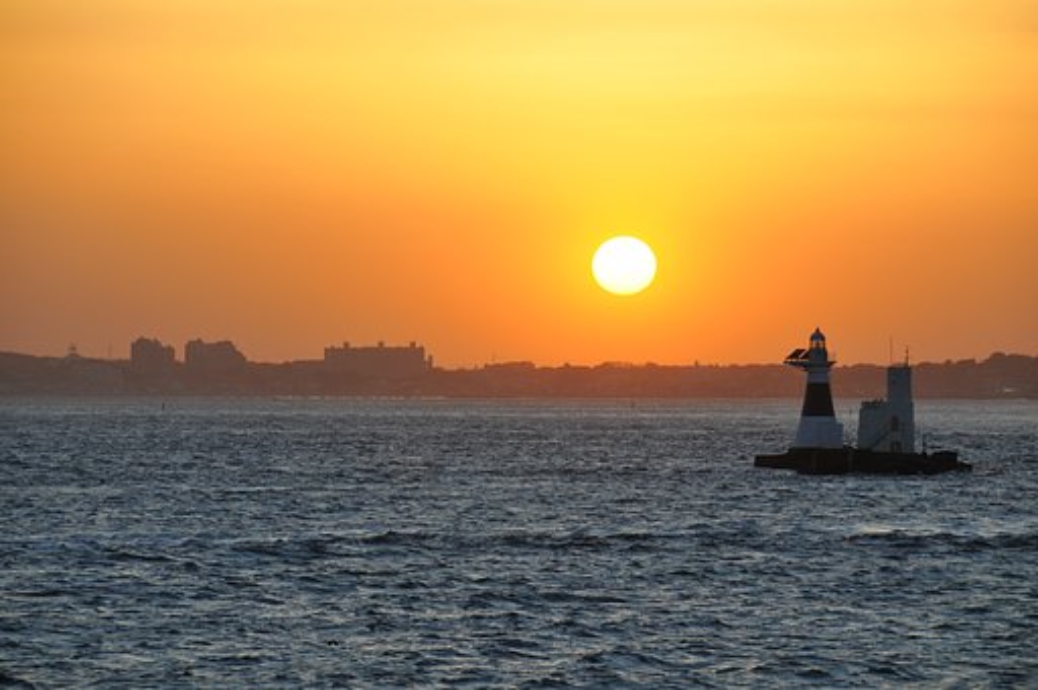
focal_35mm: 225
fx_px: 6479
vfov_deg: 6.1
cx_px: 519
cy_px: 345
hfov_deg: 9.2
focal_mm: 150
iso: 200
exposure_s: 1/250
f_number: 8
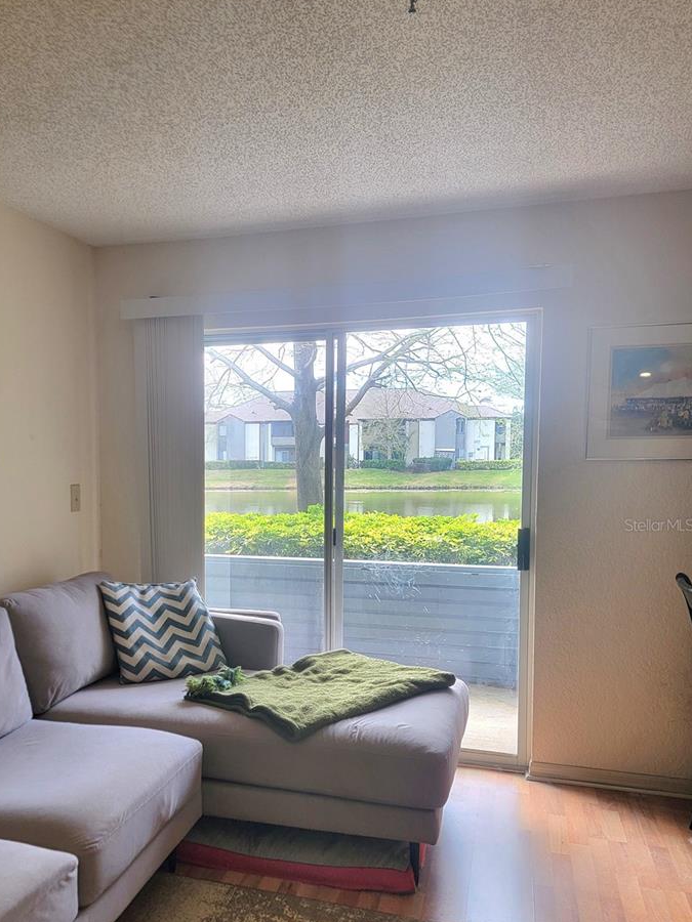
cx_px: 236
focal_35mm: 32
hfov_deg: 43.6
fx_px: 853
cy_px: 525
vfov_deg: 56.6
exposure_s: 1/120
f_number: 1.8
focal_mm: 6.7
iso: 50
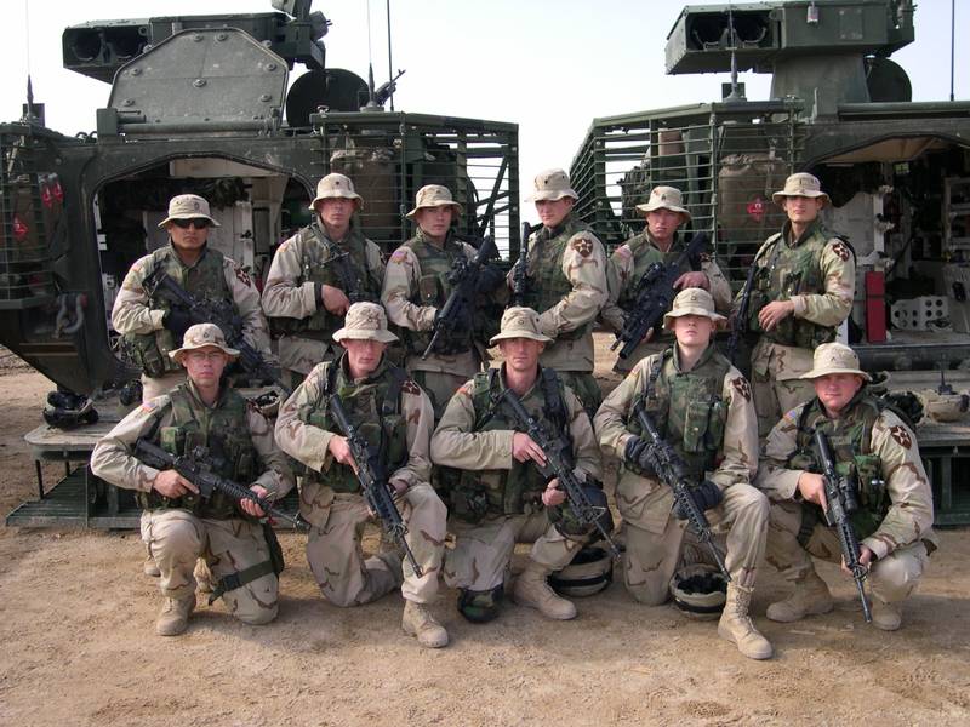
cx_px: 485
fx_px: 1177
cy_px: 364
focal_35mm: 42
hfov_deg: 44.8
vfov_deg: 34.3
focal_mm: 9
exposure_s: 1/552
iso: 100
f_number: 2.9
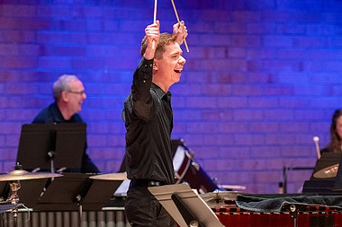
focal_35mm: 291
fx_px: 2763
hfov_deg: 7.1
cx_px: 158
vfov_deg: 4.7
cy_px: 32
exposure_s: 1/320
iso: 3200
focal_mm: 145
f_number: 2.8
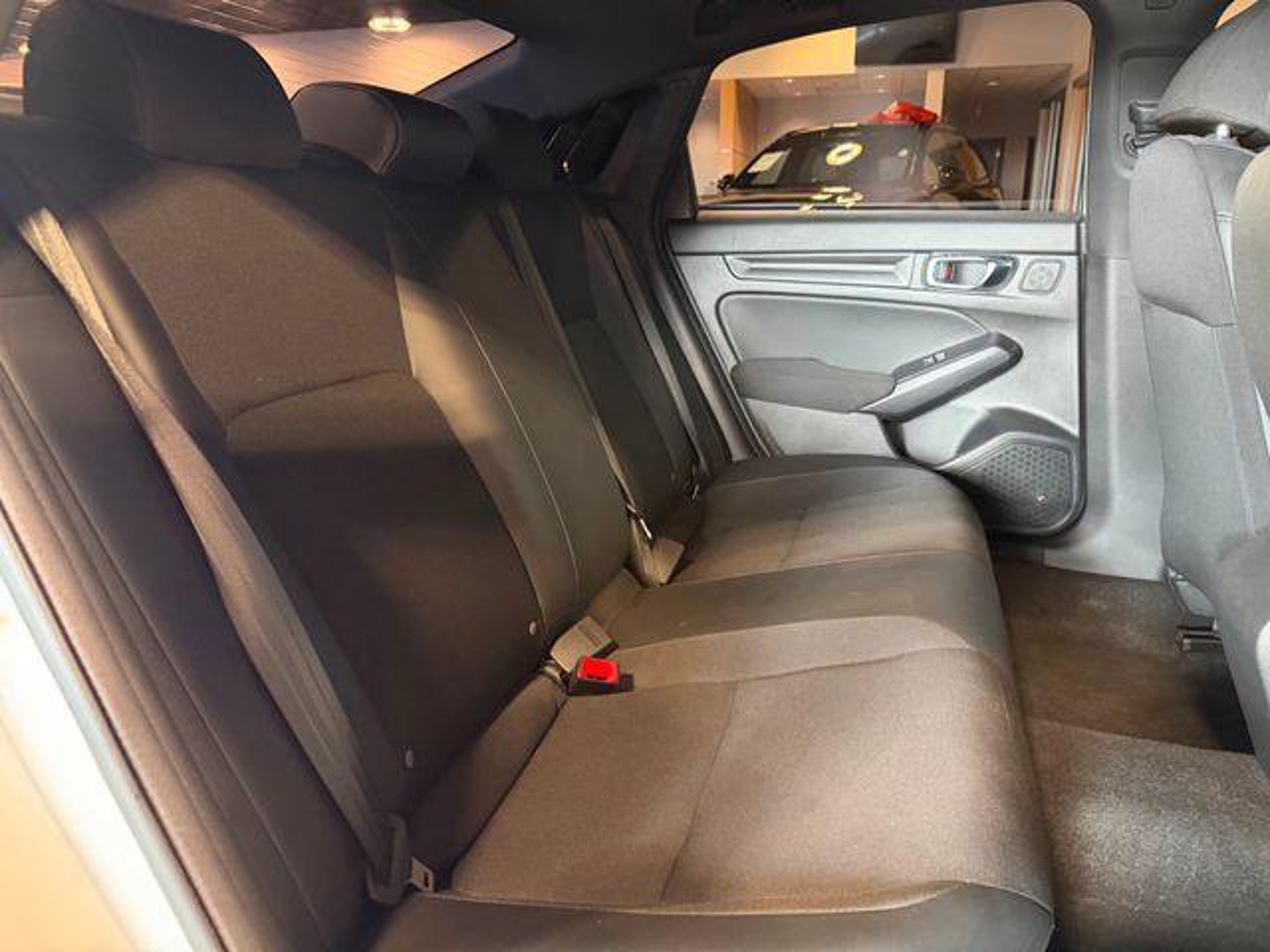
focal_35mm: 24
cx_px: 635
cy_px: 476
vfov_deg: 56.8
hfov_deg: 71.6
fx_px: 881
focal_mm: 6.76
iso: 1000
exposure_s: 1/40
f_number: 1.78
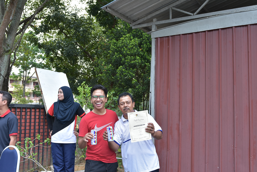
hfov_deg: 49.5
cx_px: 128
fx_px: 279
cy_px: 86
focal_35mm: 39
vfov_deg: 34.3
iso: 400
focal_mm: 26
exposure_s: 1/500
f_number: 4.5
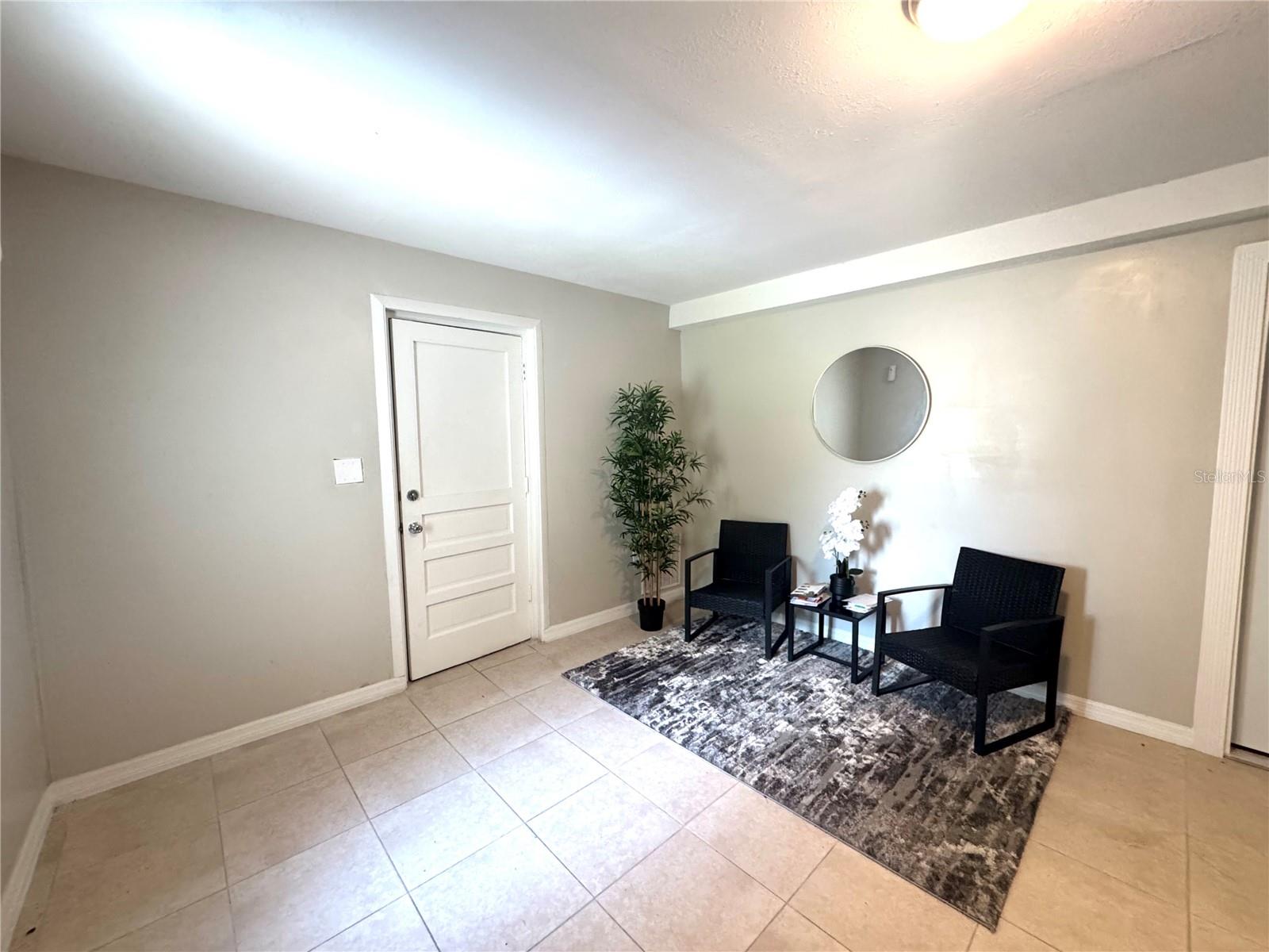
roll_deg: +0.5
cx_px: 634
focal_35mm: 14
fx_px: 513
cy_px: 476
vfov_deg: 85.7
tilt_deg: -5.3
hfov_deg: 102.1
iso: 320
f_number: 2.2
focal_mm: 2.22
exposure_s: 1/60
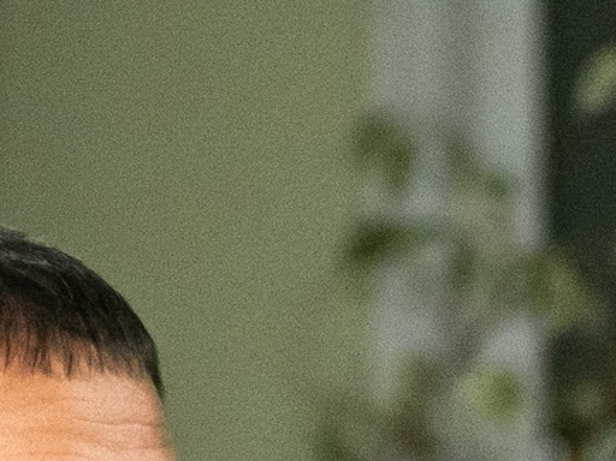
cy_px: 1149
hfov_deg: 3.2
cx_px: 467
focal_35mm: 623
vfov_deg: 2.4
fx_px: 11083
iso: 5000
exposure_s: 1/640
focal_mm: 110
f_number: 4
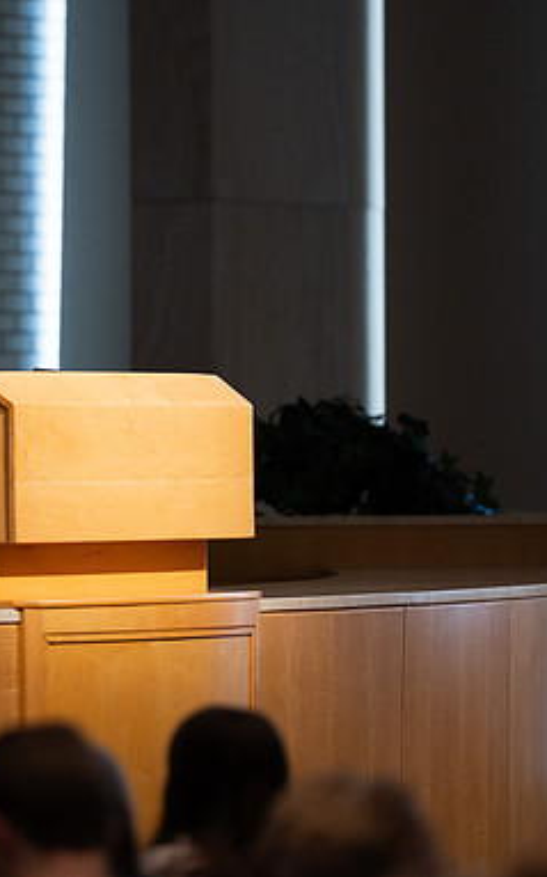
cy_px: 437
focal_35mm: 314
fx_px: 7498
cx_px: 14
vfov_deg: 6.7
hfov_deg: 4.2
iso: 1600
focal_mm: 200
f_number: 3.5
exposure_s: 1/400
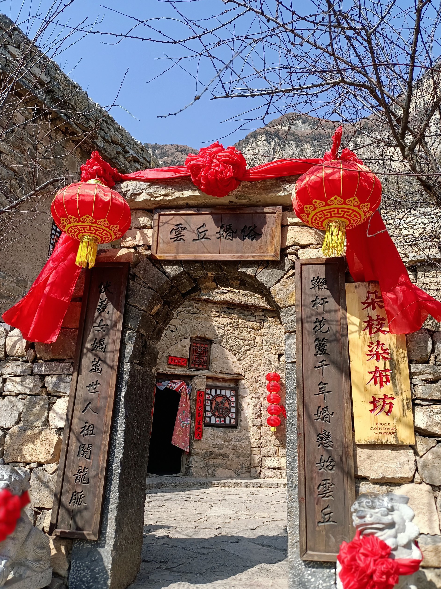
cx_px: 224
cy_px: 306
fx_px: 459
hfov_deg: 51.3
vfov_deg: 65.3
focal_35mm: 27
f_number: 2
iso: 100
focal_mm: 4.71
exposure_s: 1/370
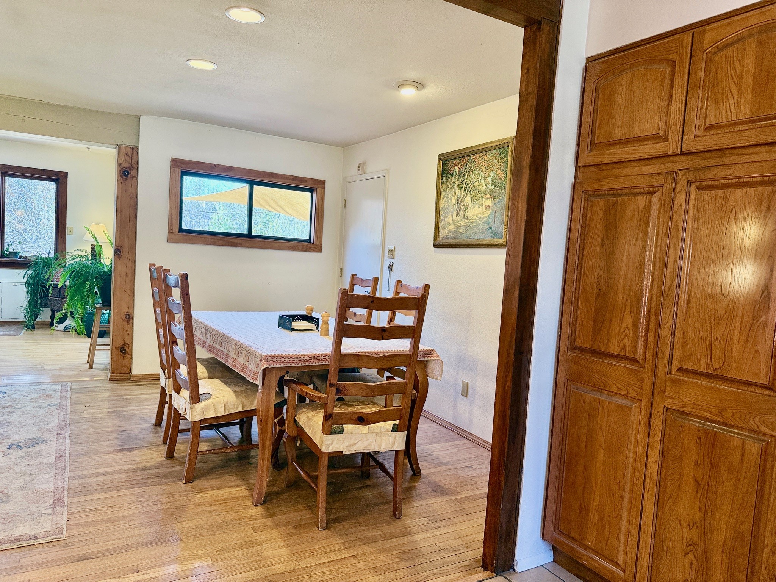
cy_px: 291
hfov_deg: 71.6
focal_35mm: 24
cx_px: 388
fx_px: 538
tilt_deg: -4.1
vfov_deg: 56.8
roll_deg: -4.1
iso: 250
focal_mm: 6.76
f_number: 1.78
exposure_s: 1/120
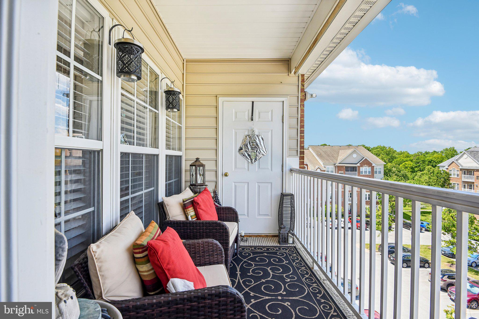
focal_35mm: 16
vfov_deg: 73.7
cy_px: 160
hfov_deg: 96.7
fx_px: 213
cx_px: 240
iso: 400
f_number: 8
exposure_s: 1/200
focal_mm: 16
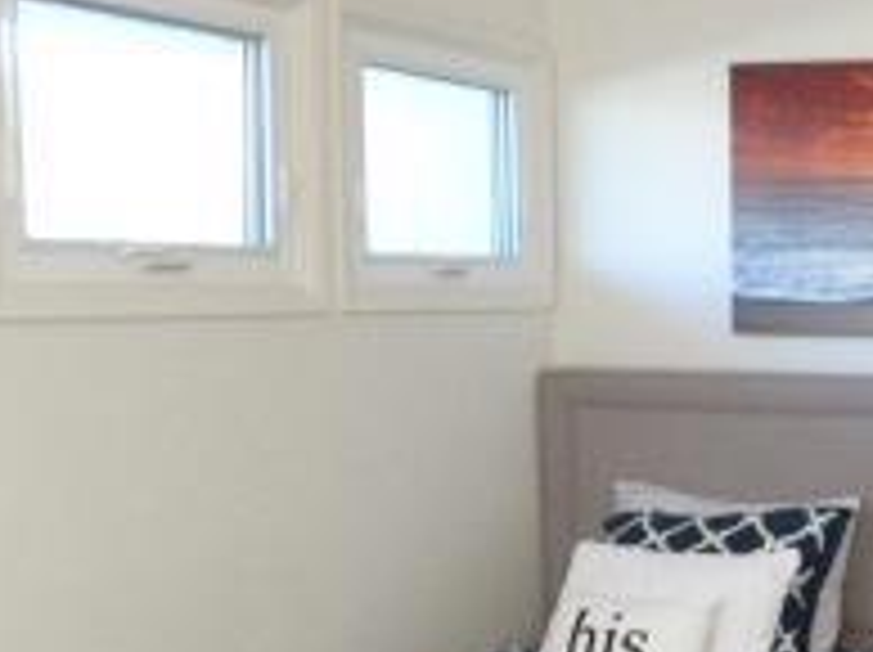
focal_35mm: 66
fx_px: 1662
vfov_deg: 22.0
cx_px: 1062
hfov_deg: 26.1
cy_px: 486
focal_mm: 3.58
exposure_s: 1/30
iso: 200
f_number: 2.8
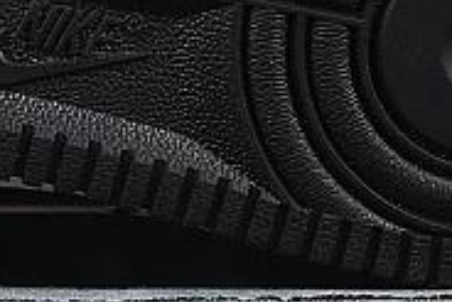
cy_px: -265
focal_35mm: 440
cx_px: -174
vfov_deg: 3.1
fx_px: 5529
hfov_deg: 4.7
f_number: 6.3
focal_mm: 50
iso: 160
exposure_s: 1/60
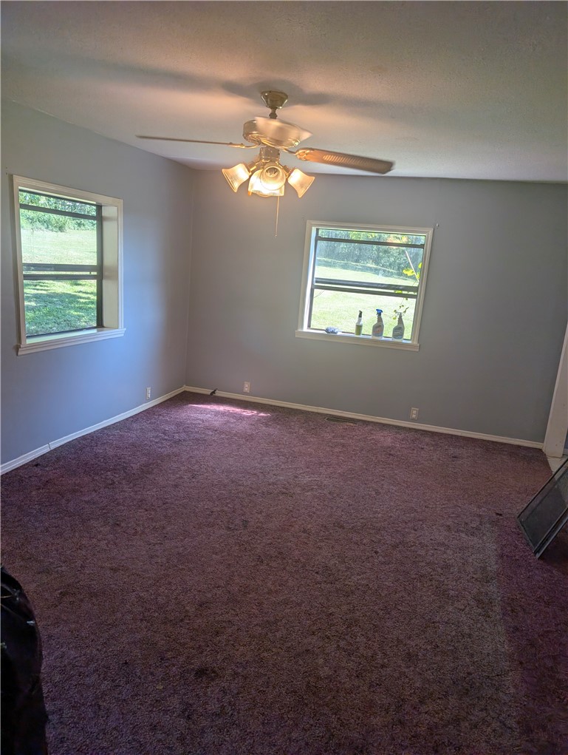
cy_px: 378
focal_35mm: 24
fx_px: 524
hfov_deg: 56.9
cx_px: 284
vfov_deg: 71.5
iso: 34
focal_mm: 6.9
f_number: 1.68
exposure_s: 1/120
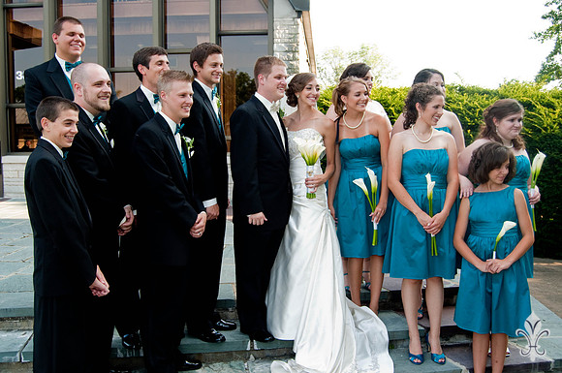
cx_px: 281
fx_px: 514
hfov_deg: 57.3
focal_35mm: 33
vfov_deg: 39.9
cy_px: 186
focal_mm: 22
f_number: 6.3
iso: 500
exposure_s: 1/125
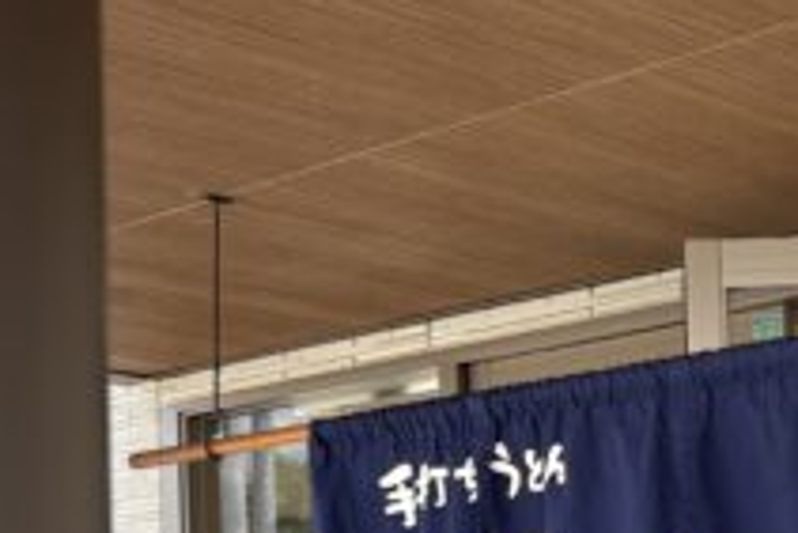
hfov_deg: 21.2
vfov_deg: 14.1
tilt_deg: +0.4
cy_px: 713
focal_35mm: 93
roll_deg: +2.0
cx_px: 796
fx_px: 2063
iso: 50
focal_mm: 5.96
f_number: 1.6
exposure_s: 1/724
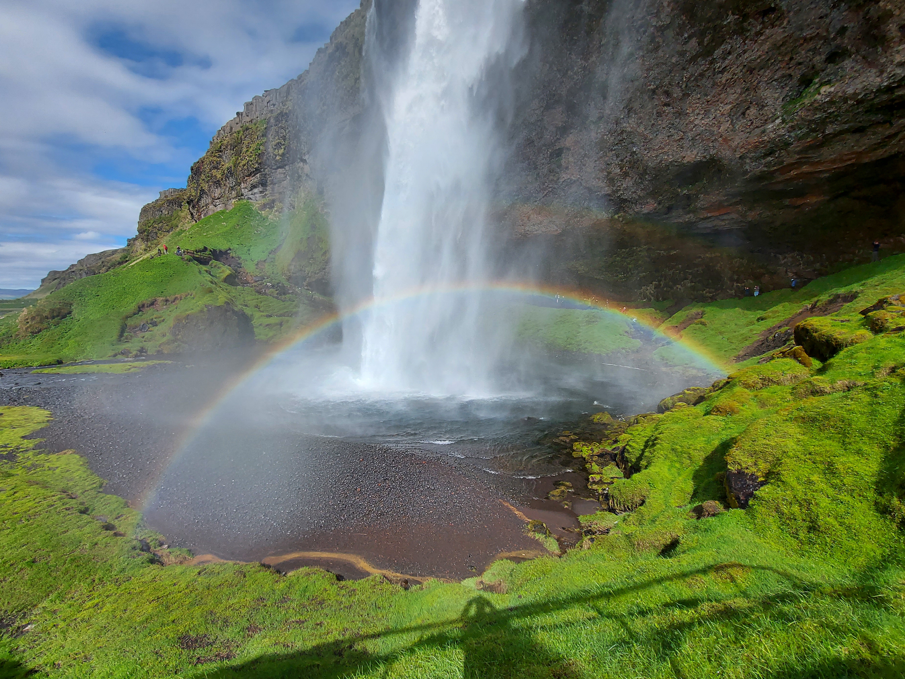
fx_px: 366
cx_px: 437
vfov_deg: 85.6
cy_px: 361
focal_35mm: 14
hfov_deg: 102.0
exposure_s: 1/1622
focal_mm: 1.74
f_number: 2.2
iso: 50
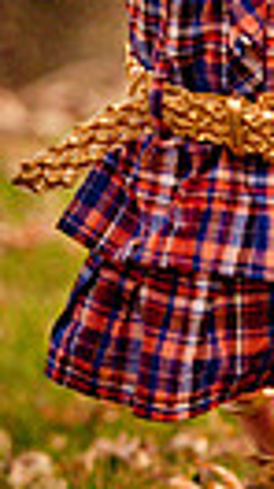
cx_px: 320
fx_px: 7314
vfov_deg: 3.8
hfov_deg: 2.1
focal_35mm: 565
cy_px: -82
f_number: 2.8
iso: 640
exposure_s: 1/50
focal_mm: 105
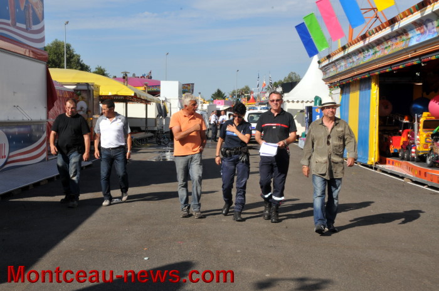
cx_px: 220
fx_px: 658
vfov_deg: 25.0
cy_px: 146
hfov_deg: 36.9
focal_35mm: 54
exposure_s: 1/125
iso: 360
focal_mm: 36
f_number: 29
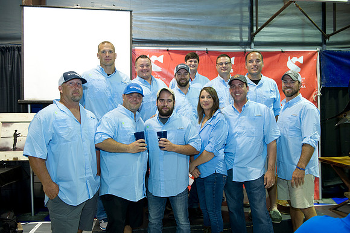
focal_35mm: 29
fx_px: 282
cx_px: 175
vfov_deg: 44.9
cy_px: 116
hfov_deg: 63.7
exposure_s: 1/50
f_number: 4.5
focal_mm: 29
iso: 1250
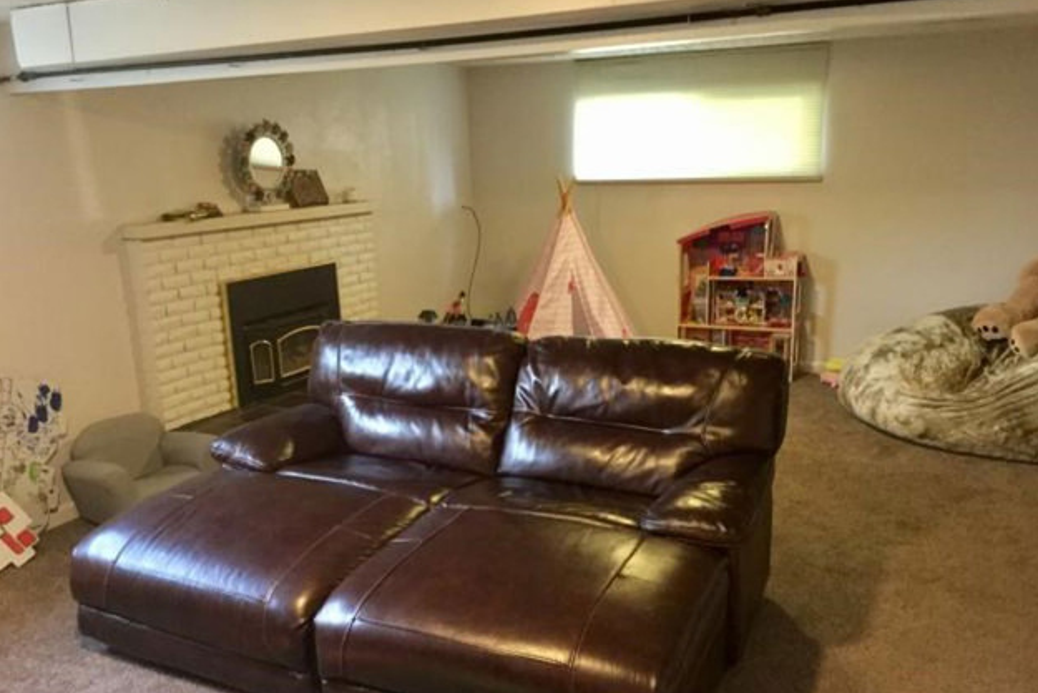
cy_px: 379
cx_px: 515
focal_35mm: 33
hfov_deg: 57.2
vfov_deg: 40.0
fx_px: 952
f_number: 2.4
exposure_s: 1/15
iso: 400
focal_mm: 3.3
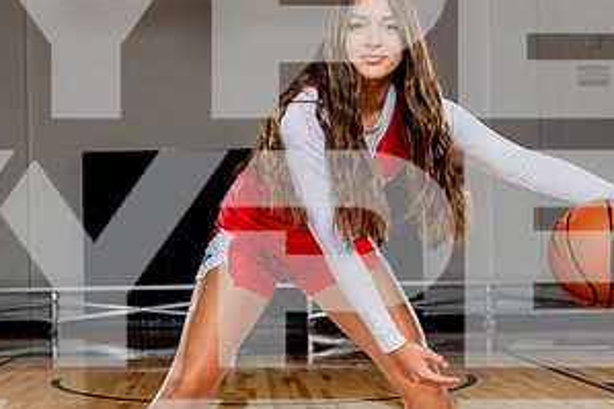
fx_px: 1125
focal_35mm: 66
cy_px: 260
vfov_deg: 20.5
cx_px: 179
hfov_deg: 30.2
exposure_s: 1/250
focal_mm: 34
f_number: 5.6
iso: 200
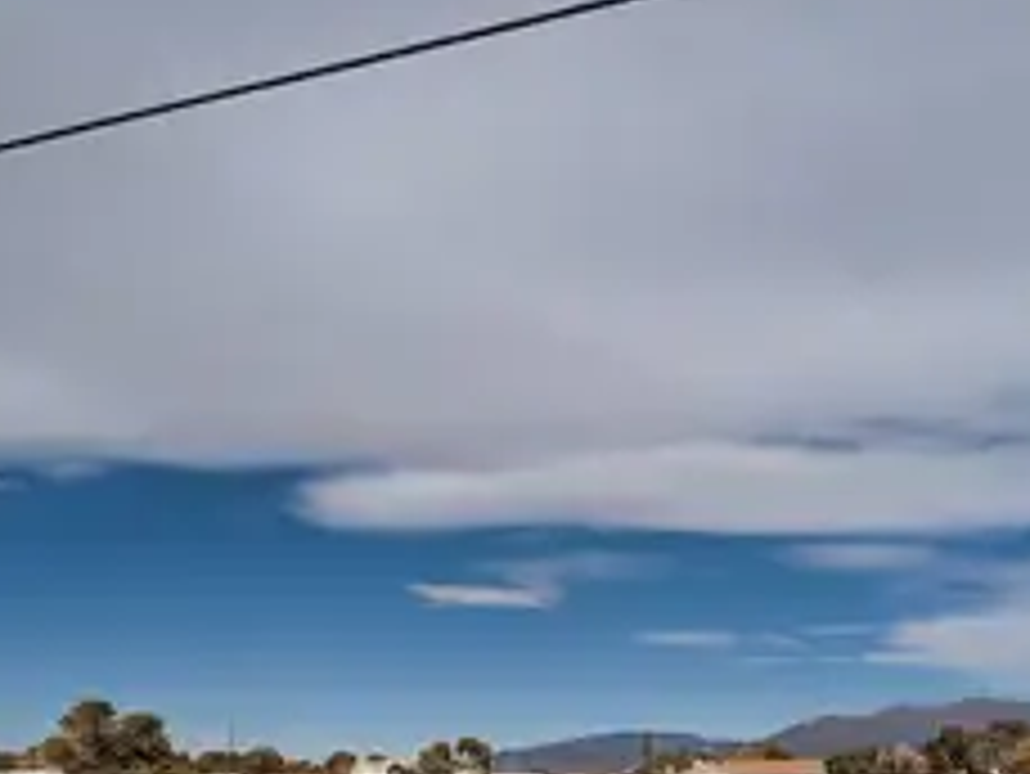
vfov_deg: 46.6
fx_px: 834
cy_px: 641
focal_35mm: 28
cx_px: 585
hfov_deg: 63.2
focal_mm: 2.35
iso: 52
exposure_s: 1/2841
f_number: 2.2
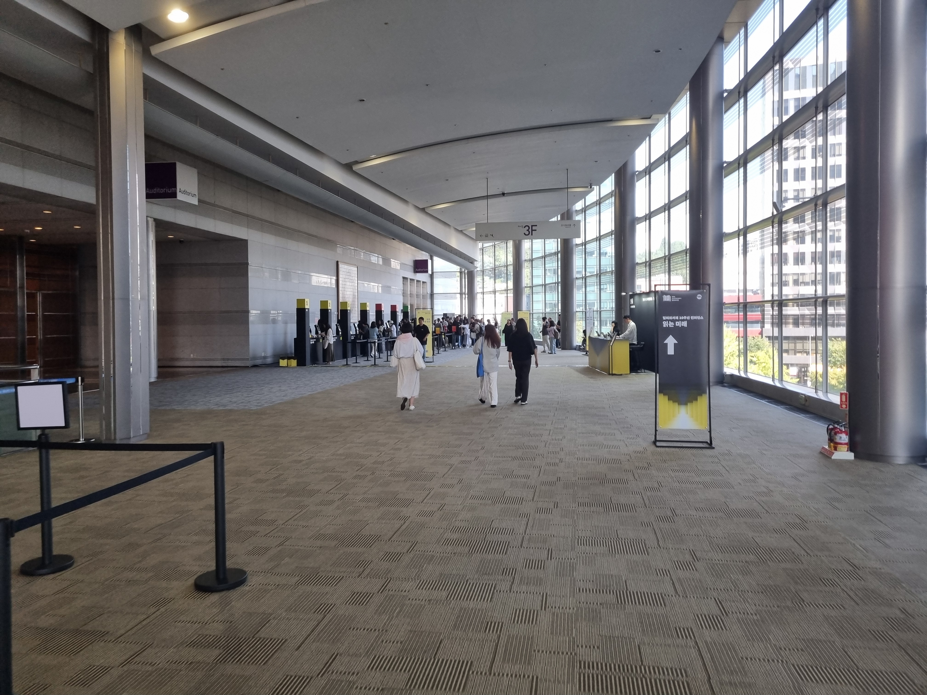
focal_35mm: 26
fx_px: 696
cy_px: 348
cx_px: 464
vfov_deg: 53.1
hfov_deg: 67.3
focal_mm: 5.4
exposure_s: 1/120
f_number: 1.8
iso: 100
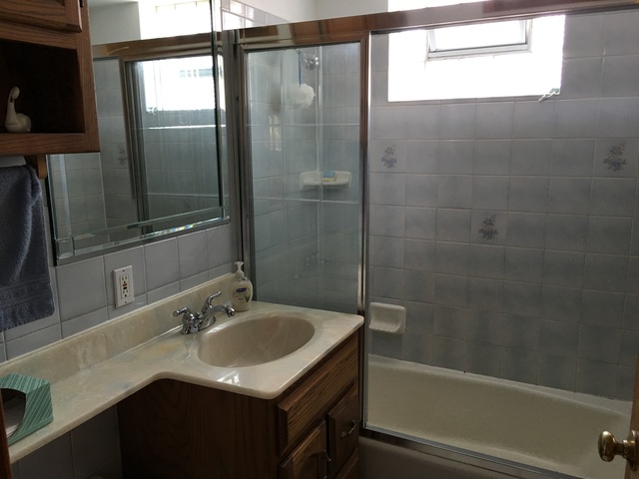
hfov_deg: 61.7
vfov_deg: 48.2
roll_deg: -0.1
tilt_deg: -9.6
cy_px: 240
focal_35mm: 29
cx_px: 320
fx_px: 535
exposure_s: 1/15
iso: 40
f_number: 2.2
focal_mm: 4.15
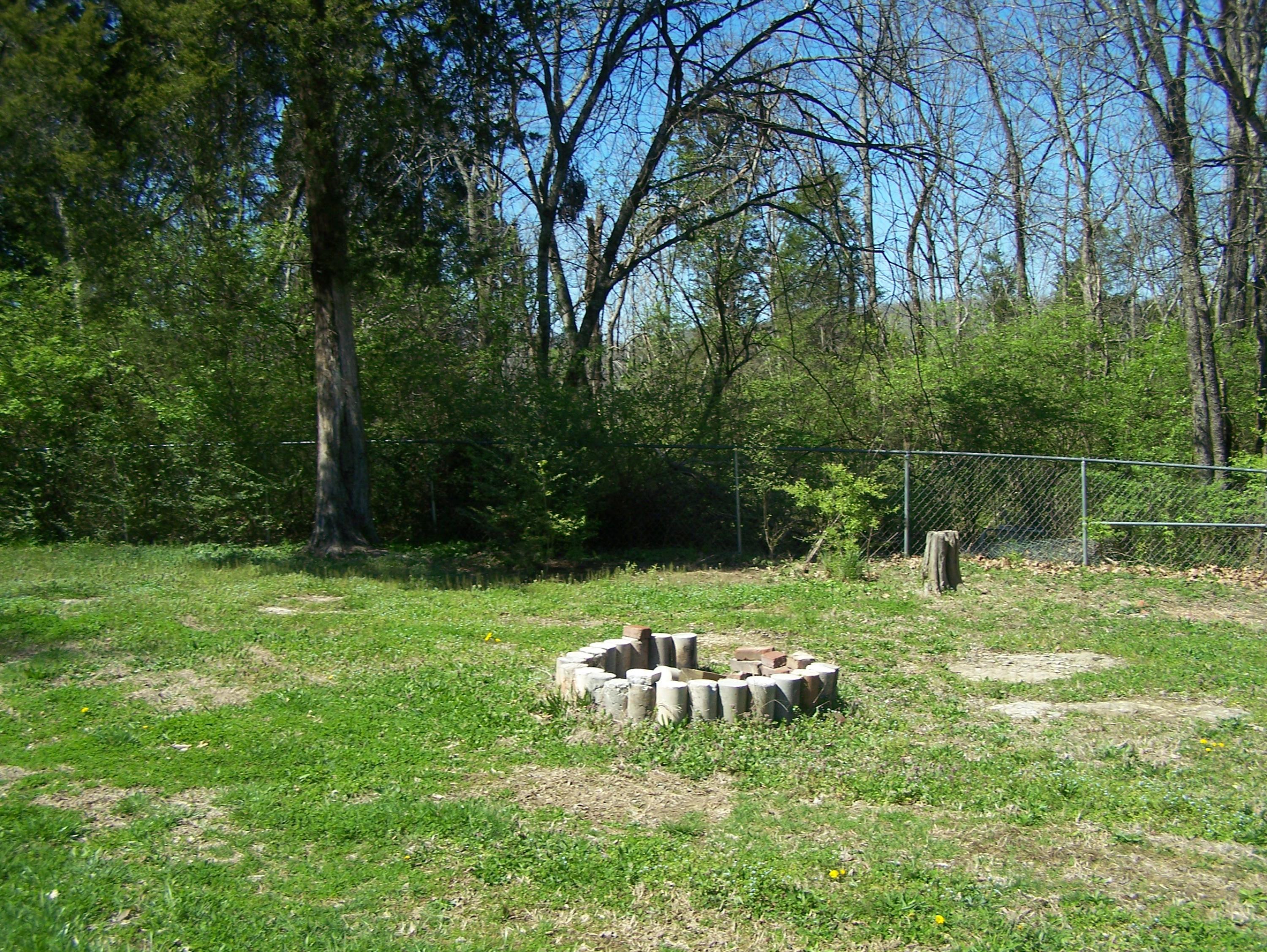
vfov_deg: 37.8
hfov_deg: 48.9
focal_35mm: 38
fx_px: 1392
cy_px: 476
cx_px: 634
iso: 80
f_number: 2.8
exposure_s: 1/800
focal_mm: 6.3
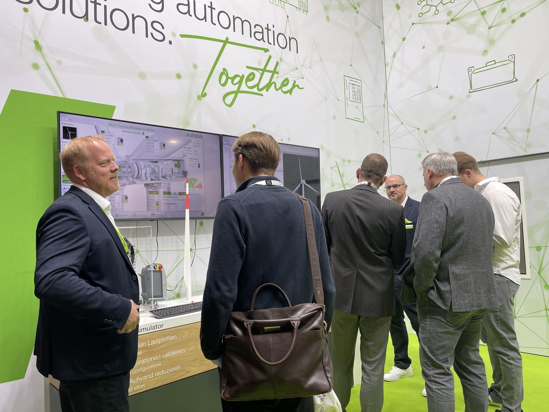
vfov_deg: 53.1
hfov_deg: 67.3
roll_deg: +2.9
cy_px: 206
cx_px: 274
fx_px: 412
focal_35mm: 26
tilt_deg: +1.8
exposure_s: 1/100
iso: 50
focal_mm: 5.1
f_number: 1.6
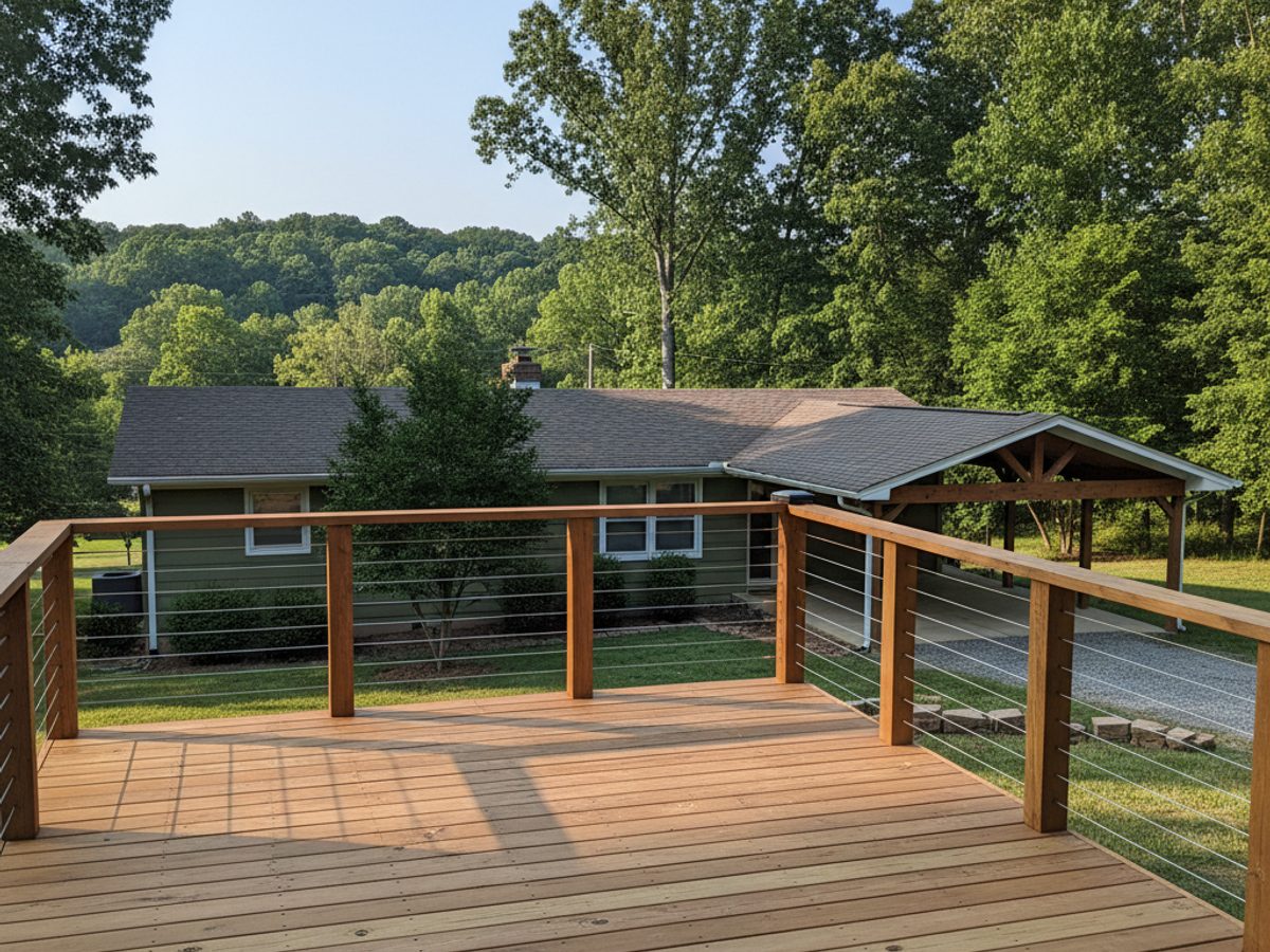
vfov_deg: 56.8
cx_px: 635
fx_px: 881
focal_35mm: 24
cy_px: 476
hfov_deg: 71.6
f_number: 1.68
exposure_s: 1/960
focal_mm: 6.8
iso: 211
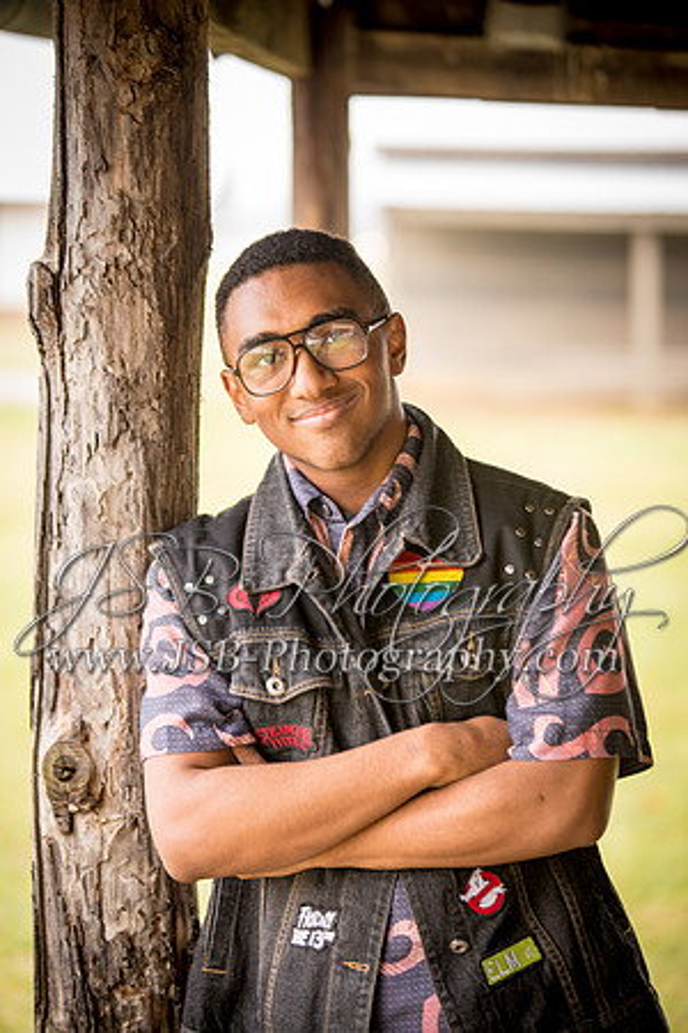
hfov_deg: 13.0
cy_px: 516
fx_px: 3010
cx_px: 344
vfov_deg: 19.5
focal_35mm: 105
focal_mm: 105
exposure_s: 1/20
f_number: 2.8
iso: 200
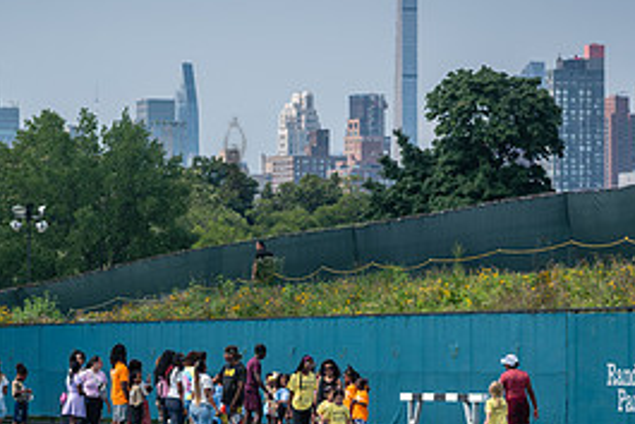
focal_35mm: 296
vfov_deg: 4.6
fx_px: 5224
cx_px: 232
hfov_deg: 7.0
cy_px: 389
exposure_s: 1/1600
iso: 160
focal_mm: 135
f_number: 4
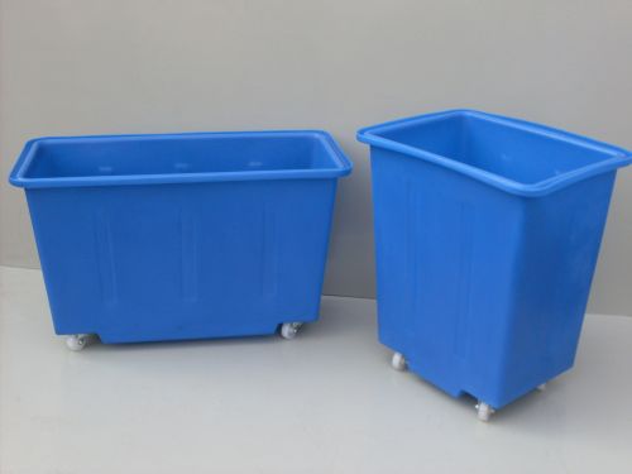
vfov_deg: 29.7
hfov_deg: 38.9
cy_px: 237
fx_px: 895
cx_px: 316
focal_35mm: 49
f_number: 3.1
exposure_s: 1/500
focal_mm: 8.1
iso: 80
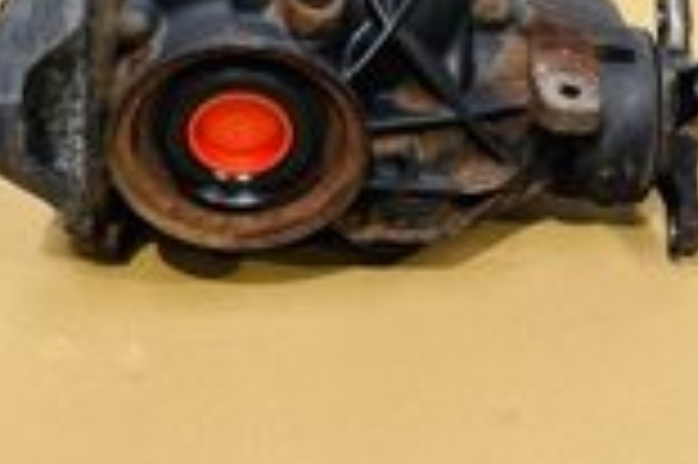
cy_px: -153
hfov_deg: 24.2
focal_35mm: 84
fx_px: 1627
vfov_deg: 15.4
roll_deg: -0.6
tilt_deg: -25.0
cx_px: 329
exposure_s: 1/50
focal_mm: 5.96
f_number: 1.6
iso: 100
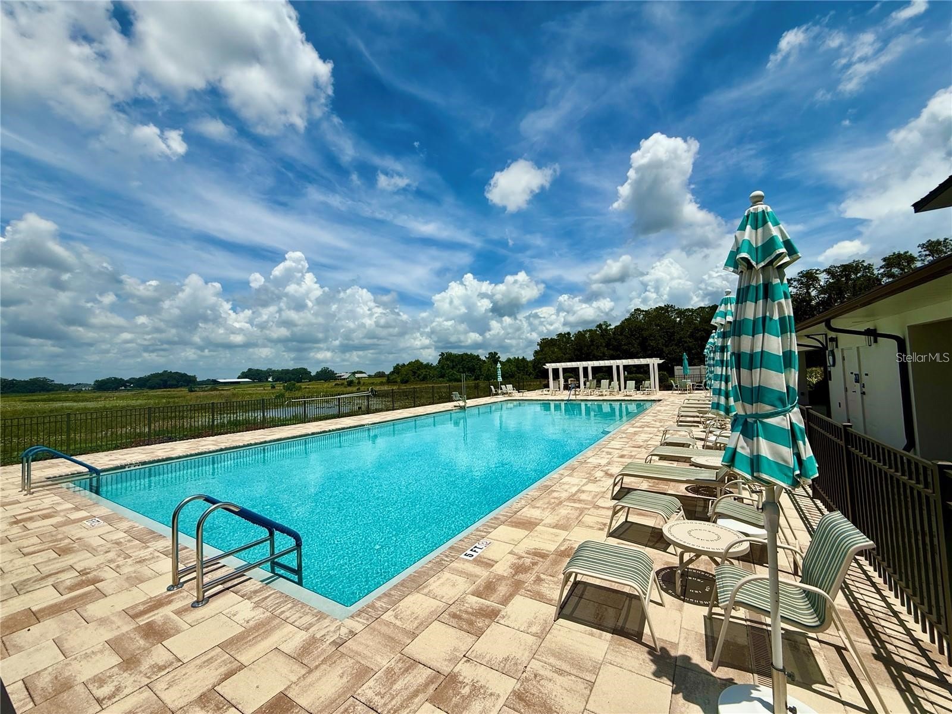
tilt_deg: +2.7
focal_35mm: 14
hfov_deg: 102.1
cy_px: 357
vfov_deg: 85.7
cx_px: 476
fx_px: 385
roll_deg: +2.6
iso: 50
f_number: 2.2
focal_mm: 2.22
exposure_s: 1/6173
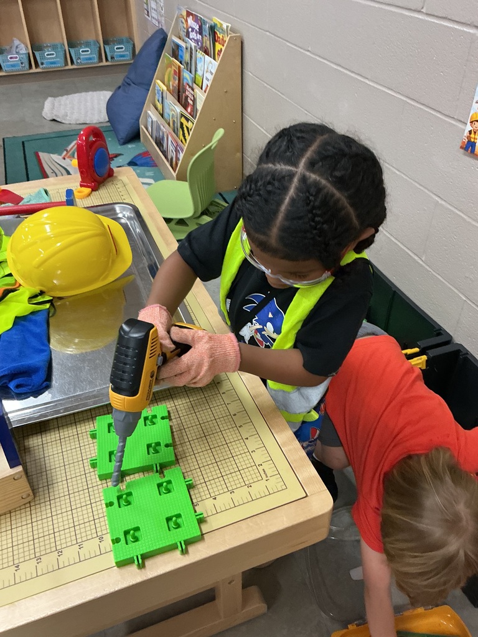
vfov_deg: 61.7
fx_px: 534
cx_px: 239
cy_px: 318
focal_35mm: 29
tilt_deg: -39.2
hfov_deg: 48.2
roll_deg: -1.1
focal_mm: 3
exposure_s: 1/60
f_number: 1.8
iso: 200
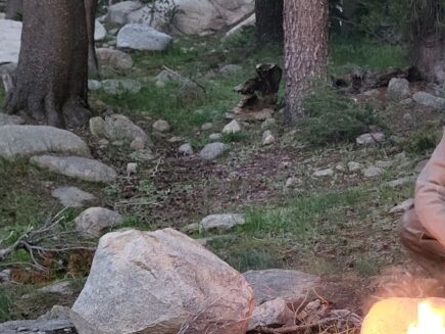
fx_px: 784
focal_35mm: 61
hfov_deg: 30.8
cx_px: 360
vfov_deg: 23.0
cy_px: 336
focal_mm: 5.4
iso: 640
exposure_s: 1/25
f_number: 1.8
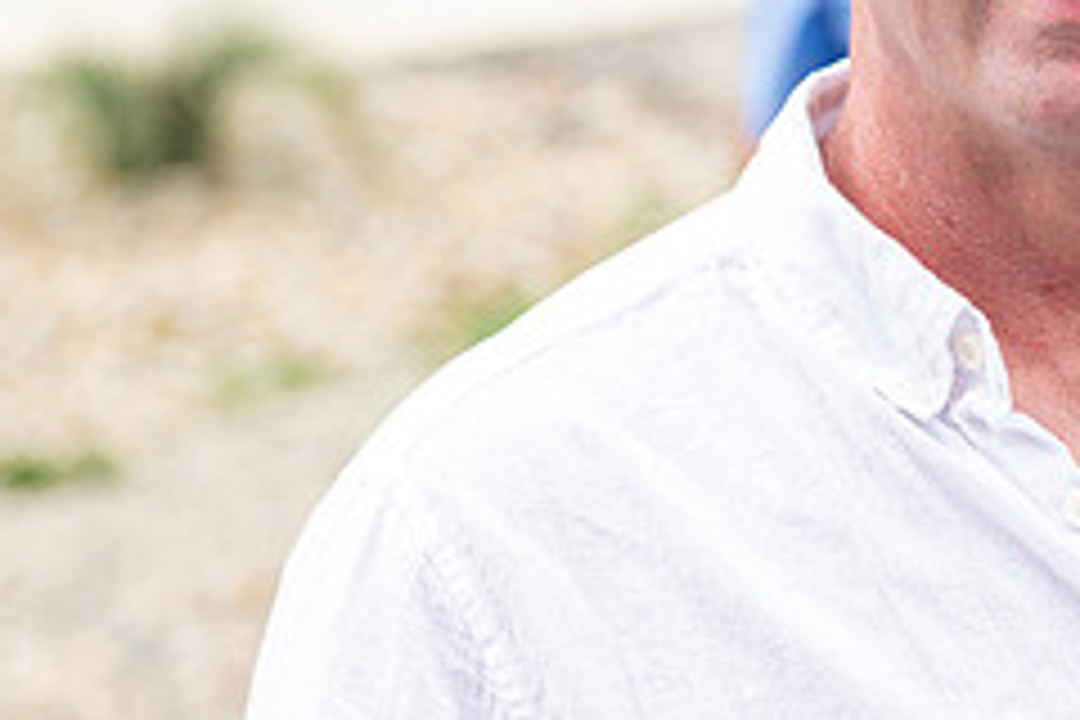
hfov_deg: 9.7
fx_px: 6330
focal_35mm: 211
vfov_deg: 6.5
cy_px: -45
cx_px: 1084
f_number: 3.5
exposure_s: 1/200
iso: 100
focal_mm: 70
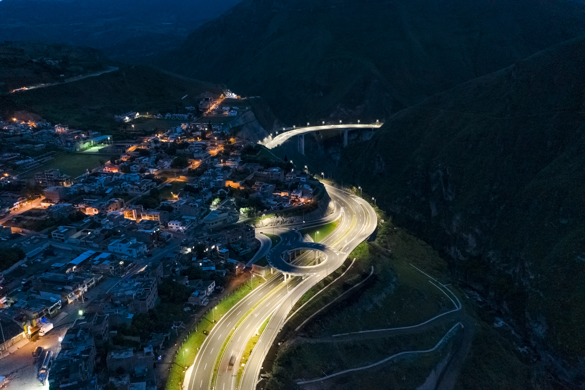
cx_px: 292
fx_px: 455
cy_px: 195
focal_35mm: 28
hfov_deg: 65.5
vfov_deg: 46.4
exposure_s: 1/8
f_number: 2.8
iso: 800
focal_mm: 10.26
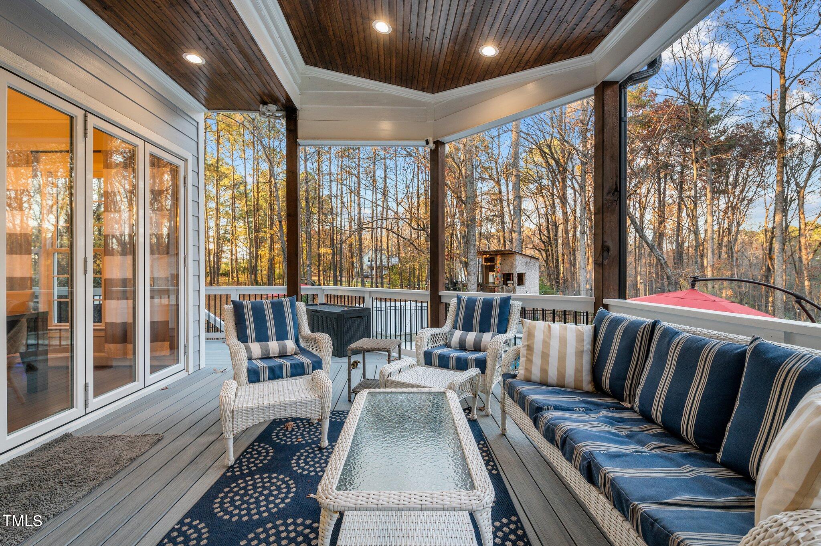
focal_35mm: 15
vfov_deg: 77.2
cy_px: 273
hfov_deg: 100.4
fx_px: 342
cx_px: 410
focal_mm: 15
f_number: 6.3
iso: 400
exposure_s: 1/160
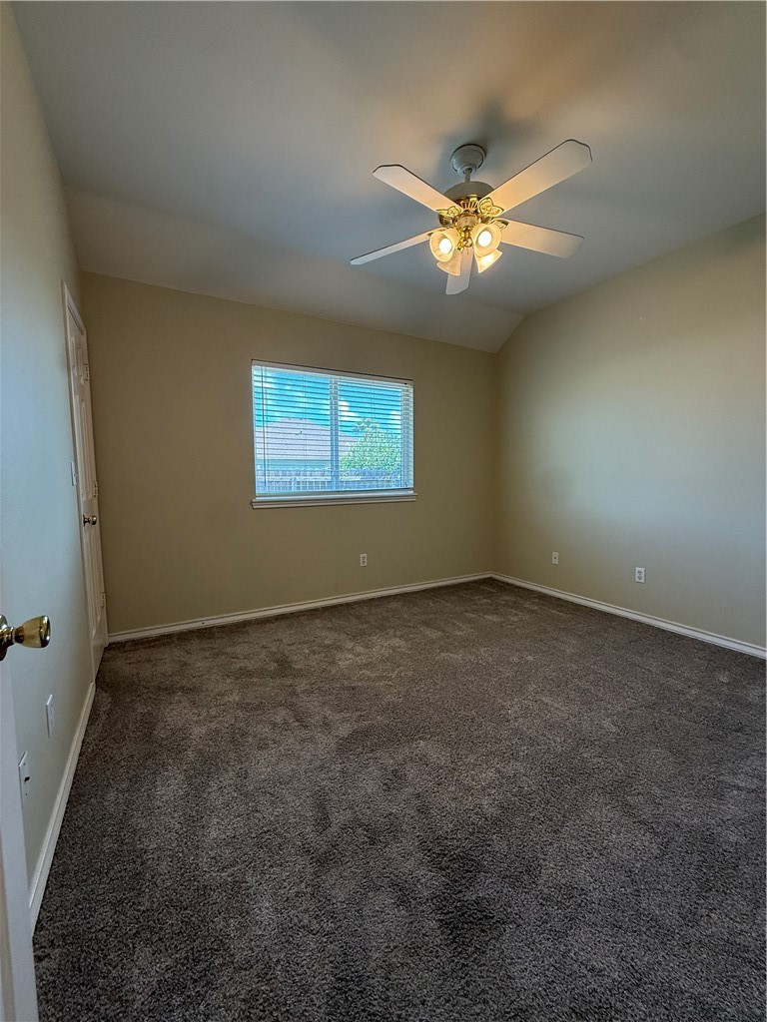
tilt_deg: -4.6
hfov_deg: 85.7
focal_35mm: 14
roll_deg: -0.1
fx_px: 414
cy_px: 511
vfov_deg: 102.1
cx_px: 384
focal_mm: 2.22
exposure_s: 1/120
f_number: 2.2
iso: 125
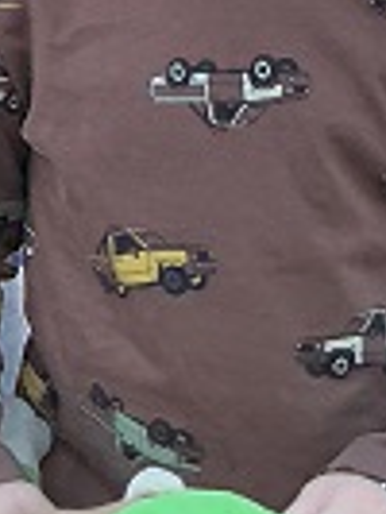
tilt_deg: -7.4
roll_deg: +1.6
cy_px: -174
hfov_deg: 13.3
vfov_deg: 16.9
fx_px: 1618
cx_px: -41
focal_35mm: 109
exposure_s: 1/855
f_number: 1.8
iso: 25
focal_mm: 3
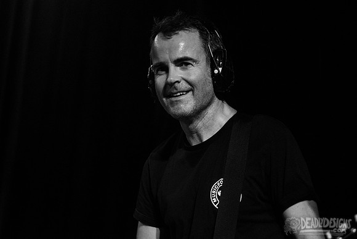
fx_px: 851
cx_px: 166
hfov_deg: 23.7
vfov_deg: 15.9
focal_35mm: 86
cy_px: 111
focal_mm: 80
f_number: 3.2
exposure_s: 1/100
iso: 2500
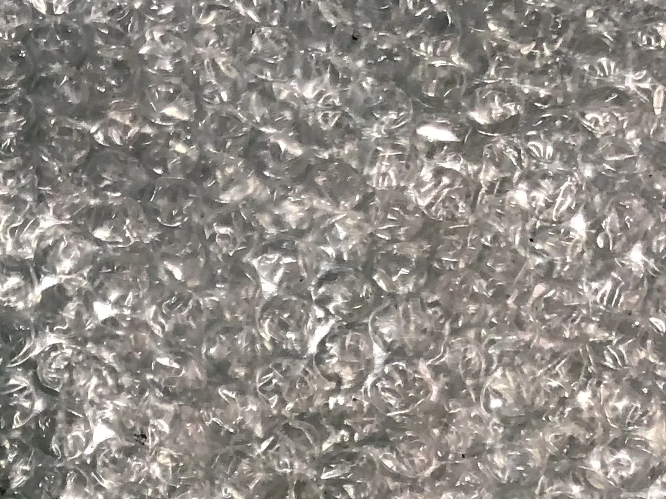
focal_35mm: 105
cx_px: -273
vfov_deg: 12.9
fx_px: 2020
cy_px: 872
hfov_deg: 17.2
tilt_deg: -73.5
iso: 40
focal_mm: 3.99
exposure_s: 1/17
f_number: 1.8
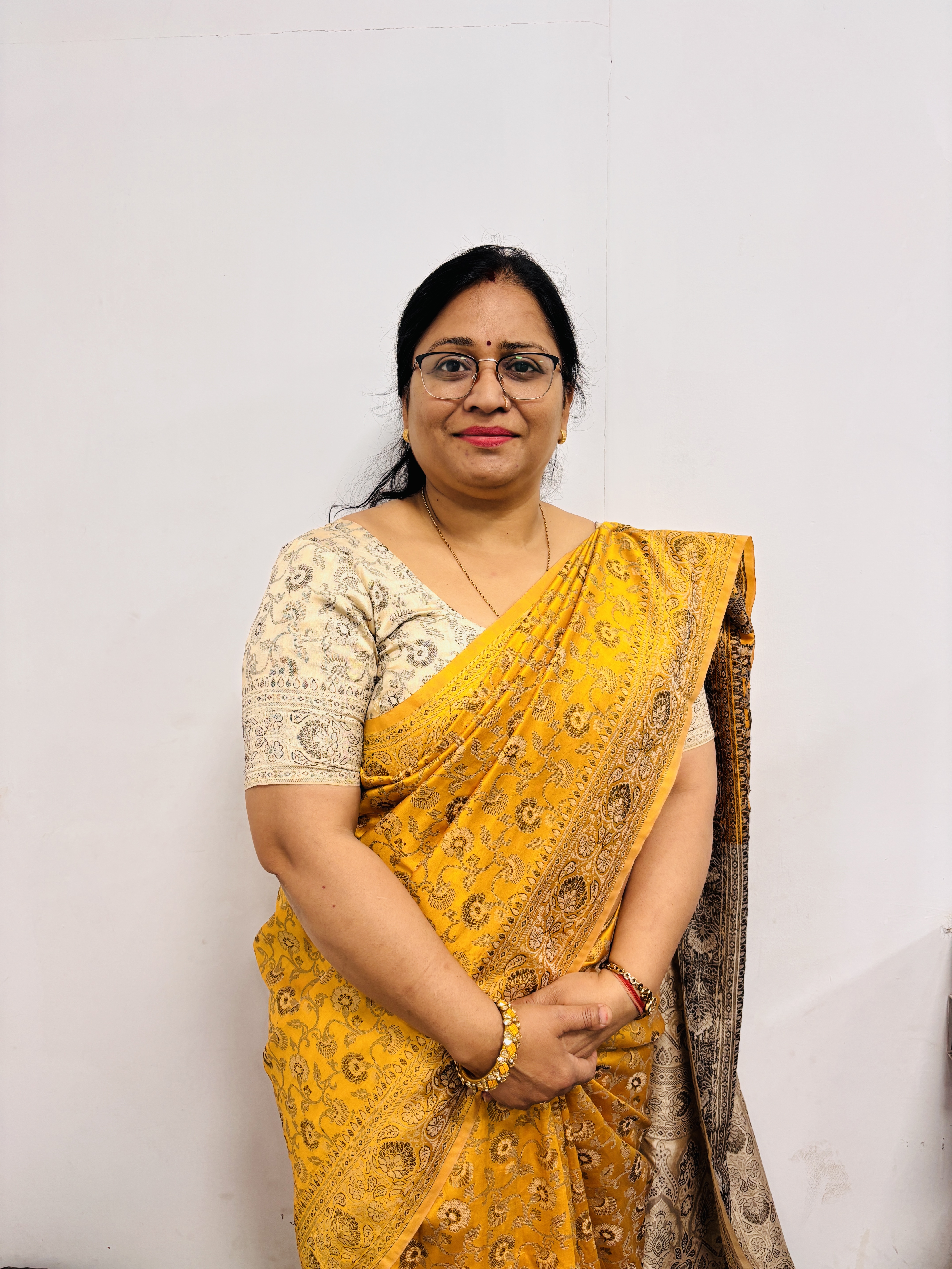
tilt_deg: -6.1
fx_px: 953
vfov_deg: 67.3
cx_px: 476
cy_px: 634
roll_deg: +0.3
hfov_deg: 53.1
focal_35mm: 26
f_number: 1.6
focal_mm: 5.96
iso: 100
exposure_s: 1/50
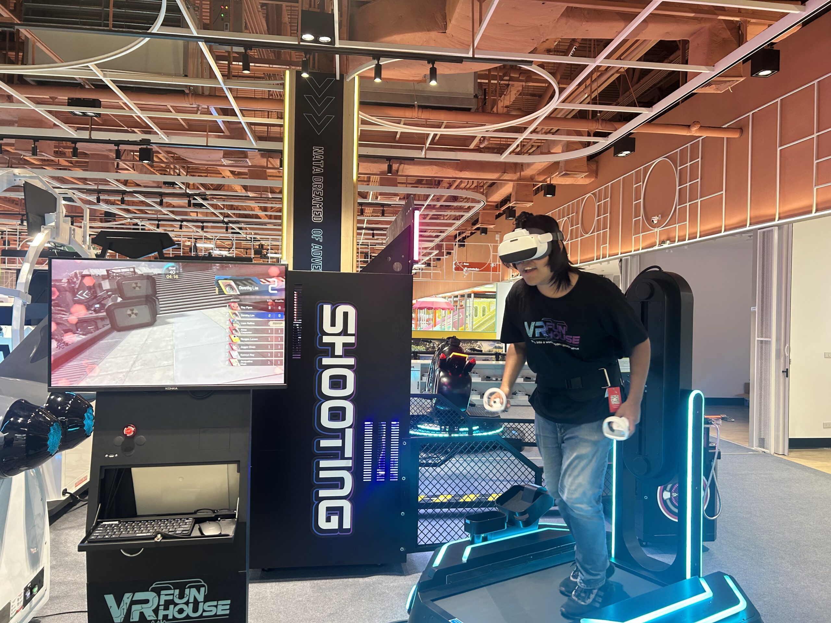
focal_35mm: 26
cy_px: 312
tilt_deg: +0.6
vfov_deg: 53.1
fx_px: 624
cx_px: 416
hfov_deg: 67.3
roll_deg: -1.0
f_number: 1.5
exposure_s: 1/50
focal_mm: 5.7
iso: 80
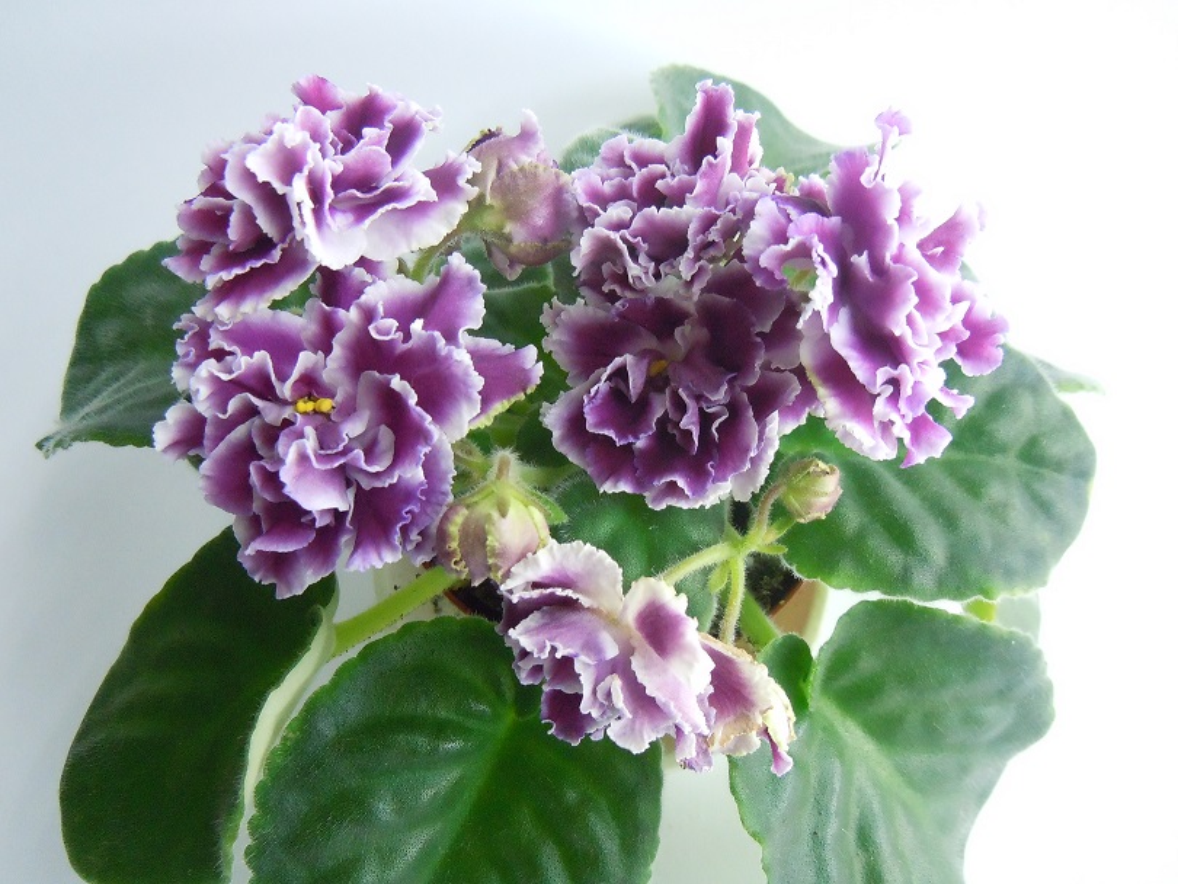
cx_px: 589
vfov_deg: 46.8
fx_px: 1021
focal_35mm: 30
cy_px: 442
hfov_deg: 59.9
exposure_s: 1/100
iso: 800
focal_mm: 5.4
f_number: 3.5
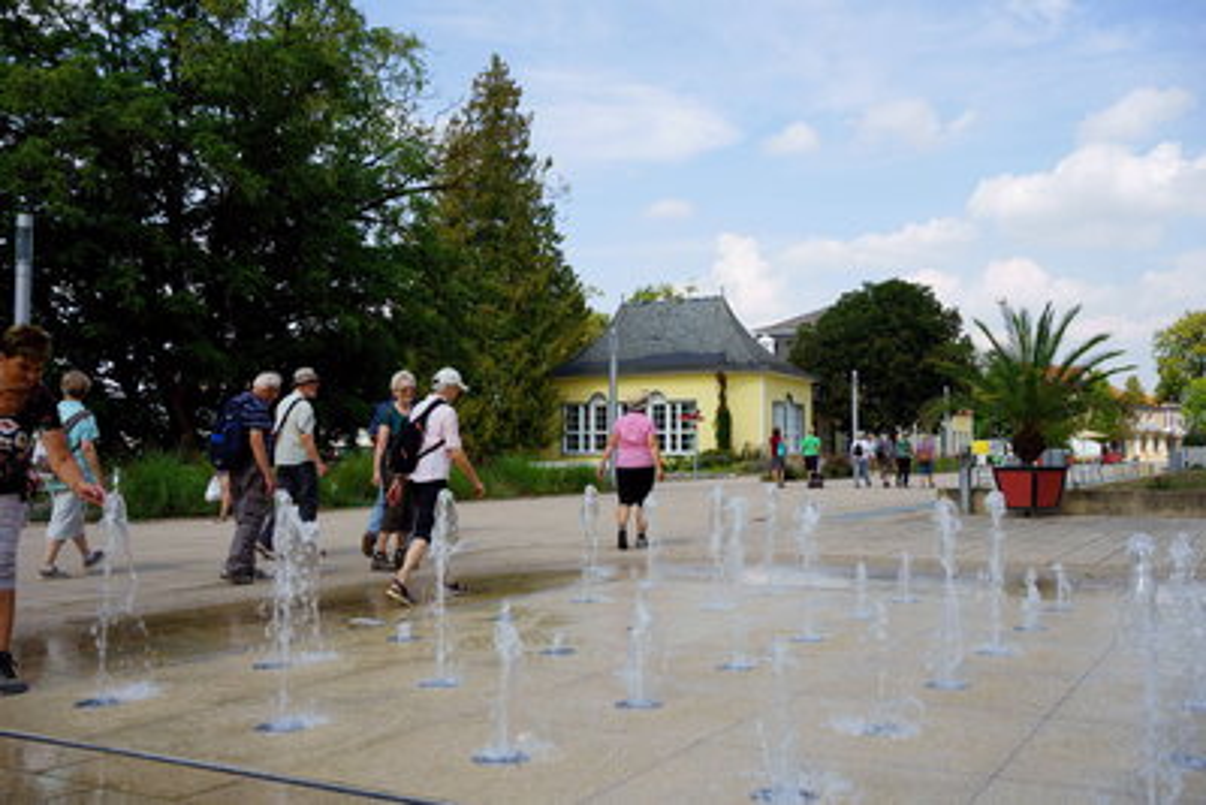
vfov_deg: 37.9
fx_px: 1173
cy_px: 402
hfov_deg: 54.4
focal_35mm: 35
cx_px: 603
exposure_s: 1/200
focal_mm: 35
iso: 100
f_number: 8
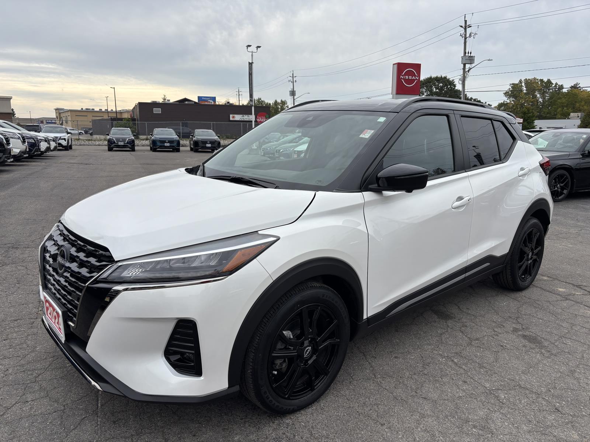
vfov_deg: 53.1
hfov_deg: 67.3
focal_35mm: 26
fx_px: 443
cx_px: 295
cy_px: 221
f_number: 1.6
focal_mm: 5.96
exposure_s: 1/2451
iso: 50
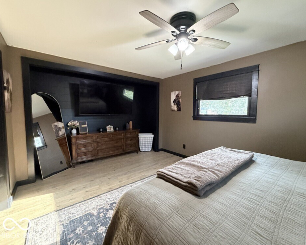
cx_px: 156
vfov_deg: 84.0
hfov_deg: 96.8
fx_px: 136
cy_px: 121
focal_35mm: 15
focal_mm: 2.22
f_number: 2.2
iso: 500
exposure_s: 1/60
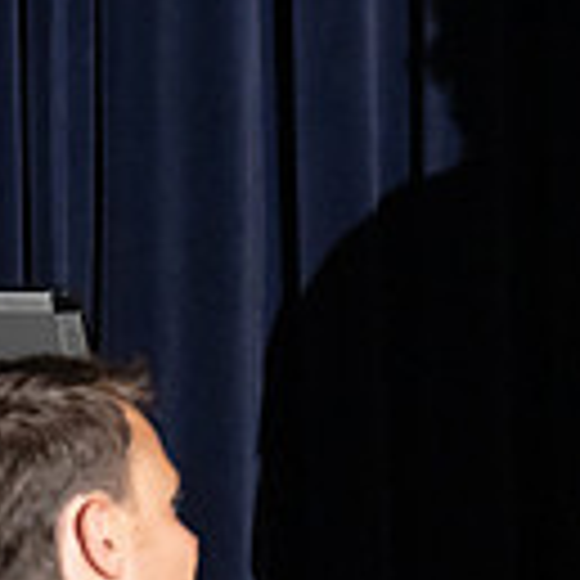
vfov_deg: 3.0
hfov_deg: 3.0
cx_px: 1016
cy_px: 315
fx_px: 10957
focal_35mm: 578
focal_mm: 101
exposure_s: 1/200
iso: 2500
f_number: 4.5
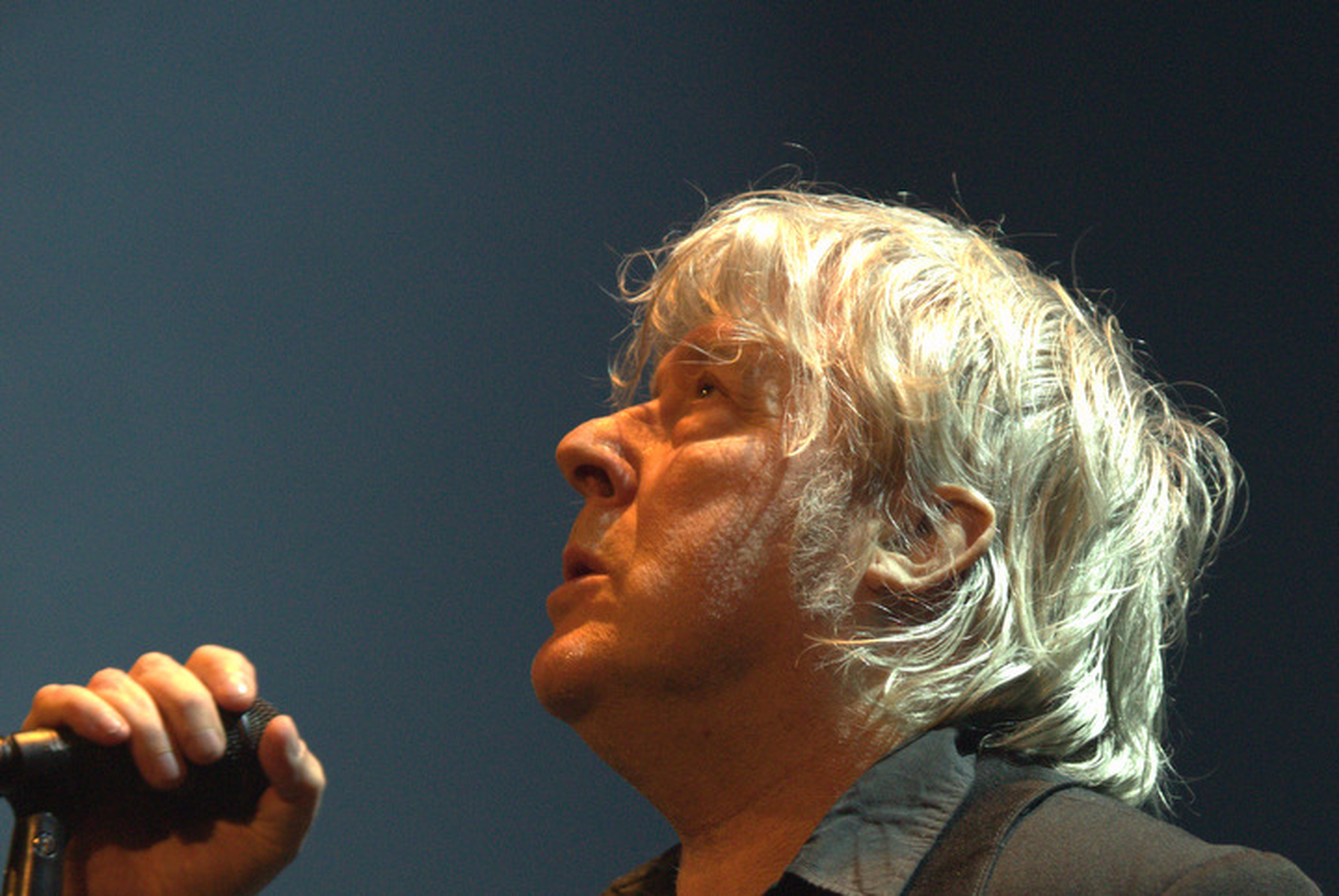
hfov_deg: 9.1
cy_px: 448
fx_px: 8379
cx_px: 670
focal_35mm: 225
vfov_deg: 6.1
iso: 3200
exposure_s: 1/400
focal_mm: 150
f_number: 2.8
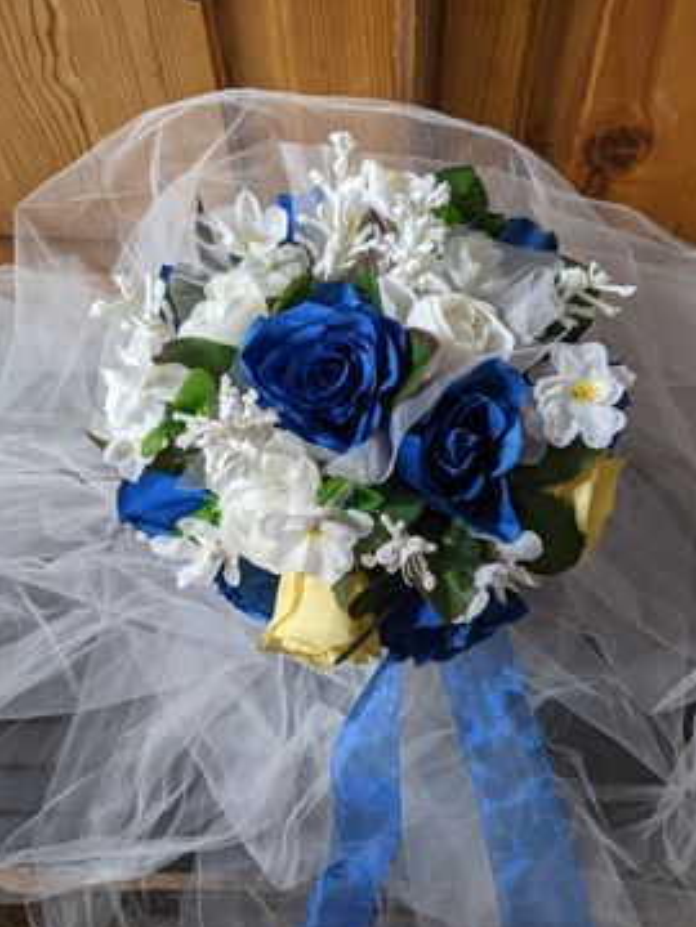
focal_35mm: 30
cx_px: 363
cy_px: 510
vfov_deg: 59.8
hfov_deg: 46.8
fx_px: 804
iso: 68
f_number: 1.8
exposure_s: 1/120
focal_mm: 4.44
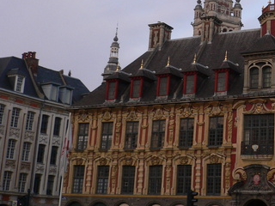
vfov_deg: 20.9
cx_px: 268
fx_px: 556
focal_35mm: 70
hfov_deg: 26.4
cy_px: 57
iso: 100
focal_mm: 5.8
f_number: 2.8
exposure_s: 1/100
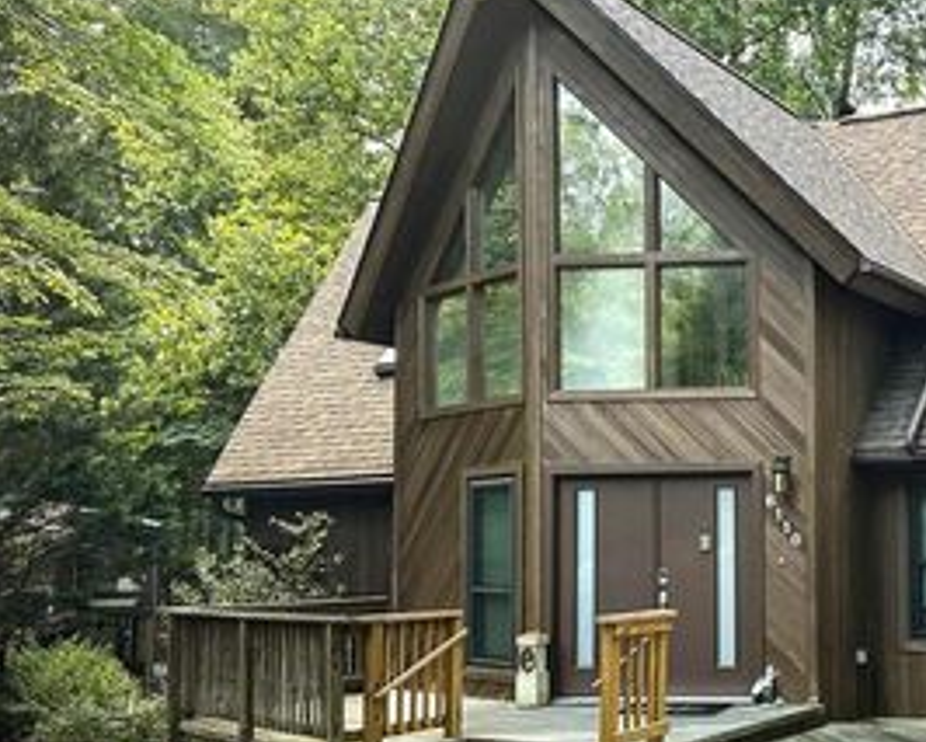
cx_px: 863
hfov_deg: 38.6
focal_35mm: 44
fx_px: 1206
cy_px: 495
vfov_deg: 33.9
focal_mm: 6.86
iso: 100
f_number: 1.78
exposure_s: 1/121
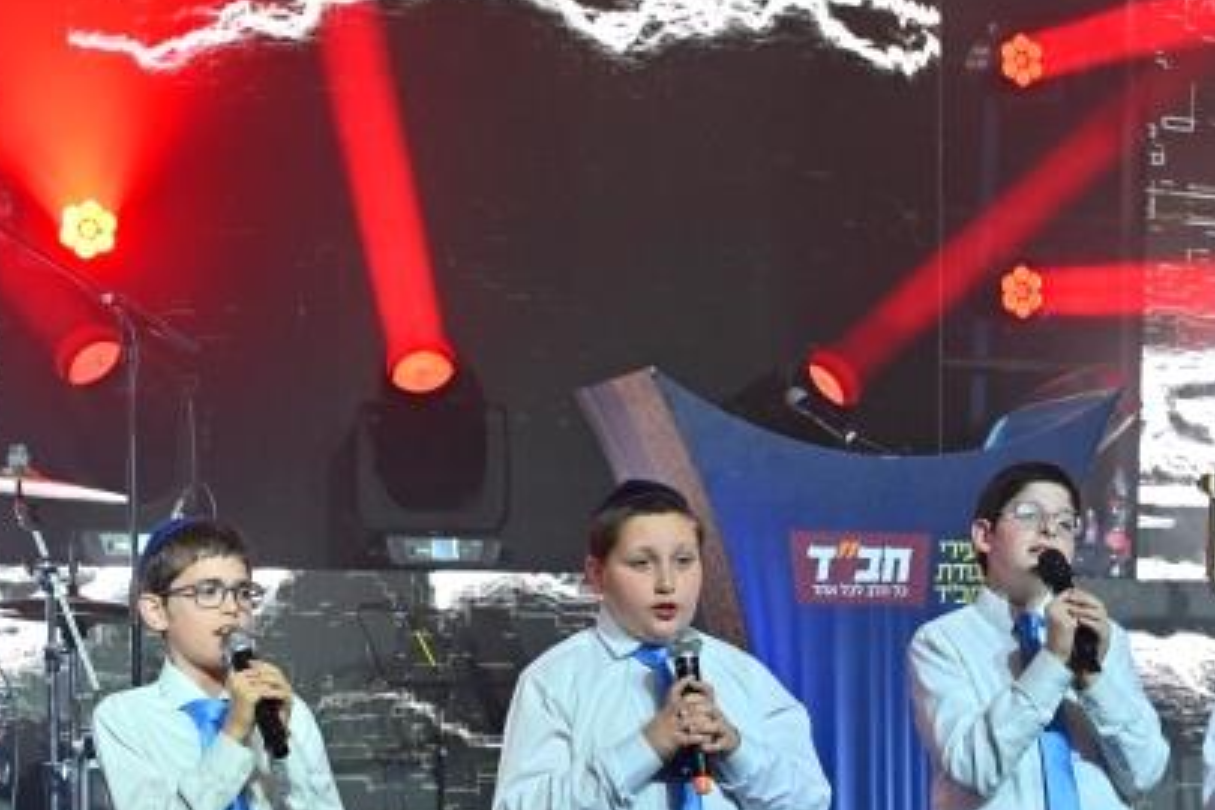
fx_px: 2945
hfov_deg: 23.2
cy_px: 764
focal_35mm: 87
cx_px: 819
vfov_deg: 15.4
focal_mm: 34.5
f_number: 4
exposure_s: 1/200
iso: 320
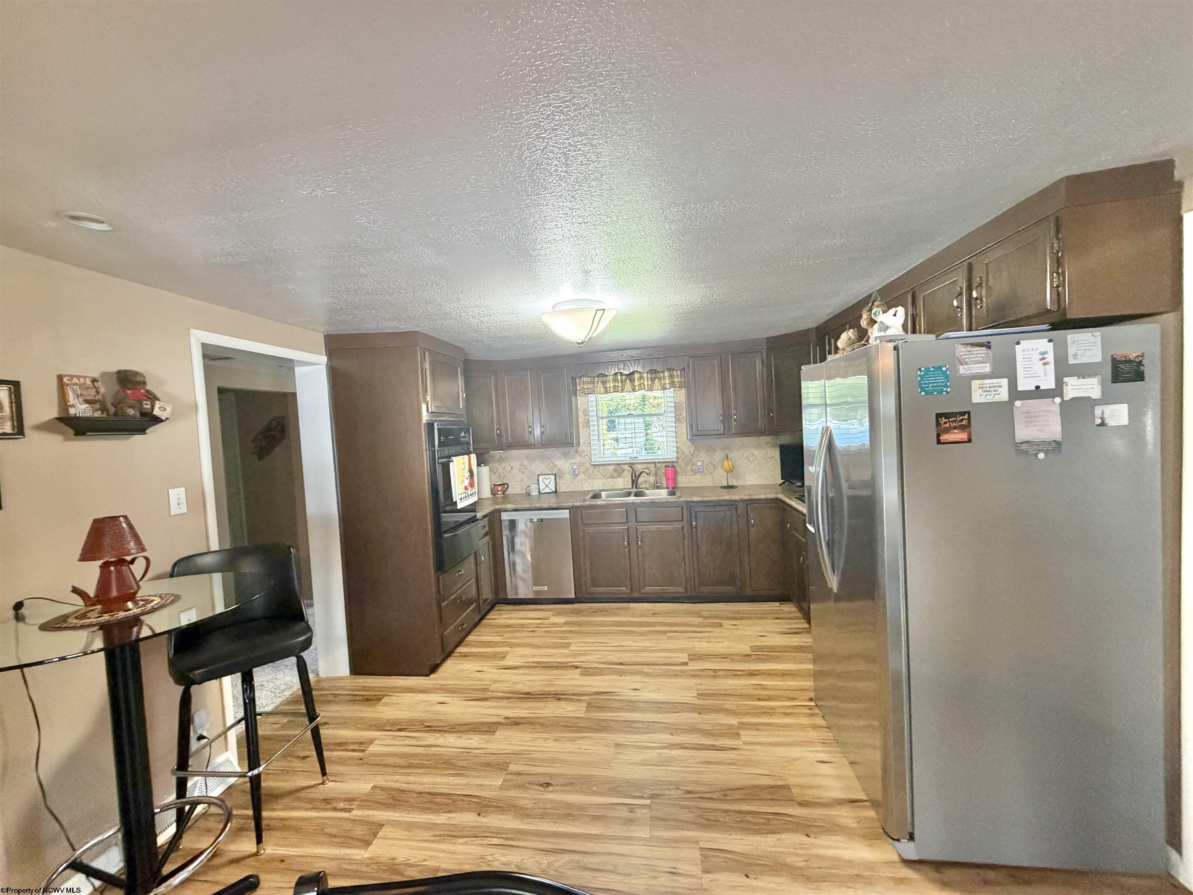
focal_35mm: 14
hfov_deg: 102.1
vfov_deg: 85.7
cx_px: 596
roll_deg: +3.8
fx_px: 482
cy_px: 448
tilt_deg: -1.7
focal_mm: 2.22
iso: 400
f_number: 2.2
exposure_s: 1/60
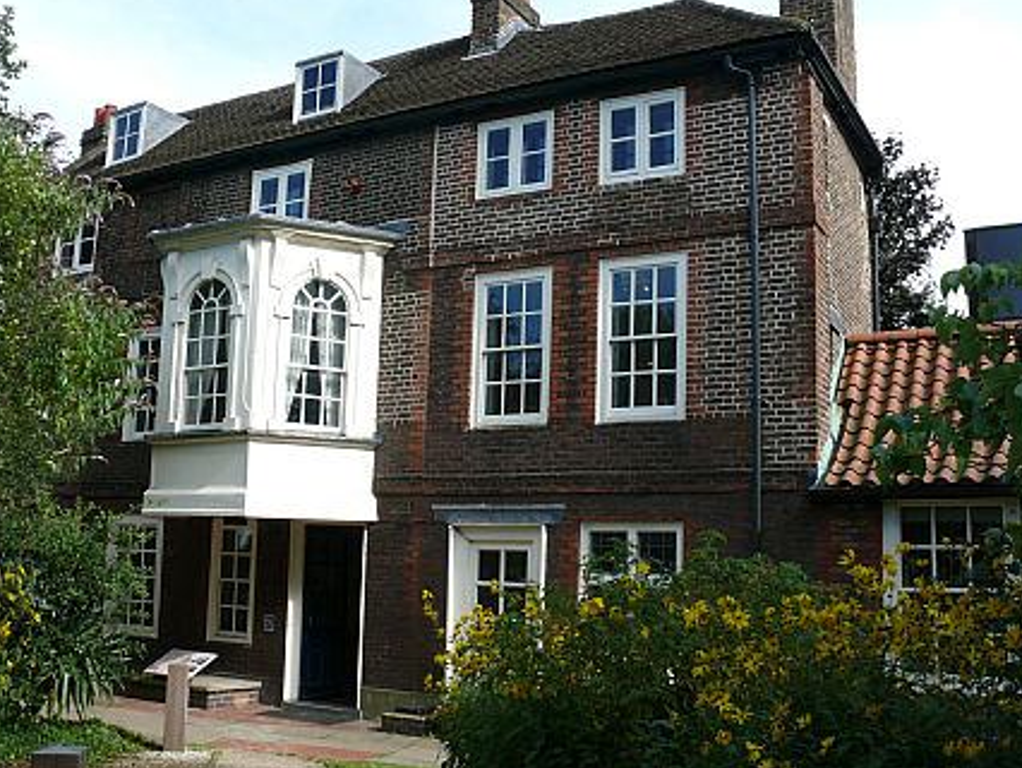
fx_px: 1093
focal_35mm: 37
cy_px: 389
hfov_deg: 50.1
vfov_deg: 38.7
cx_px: 501
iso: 100
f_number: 5.6
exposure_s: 1/200
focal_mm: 7.4
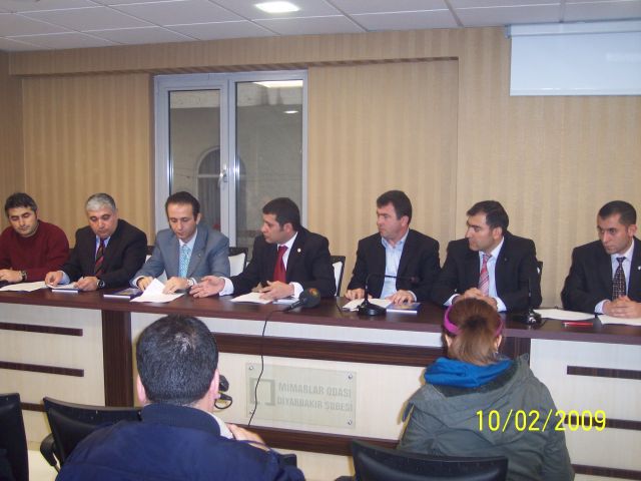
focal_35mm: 38
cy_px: 240
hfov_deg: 49.0
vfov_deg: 37.7
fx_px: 704
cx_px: 320
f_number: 2.8
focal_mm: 8
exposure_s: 1/30
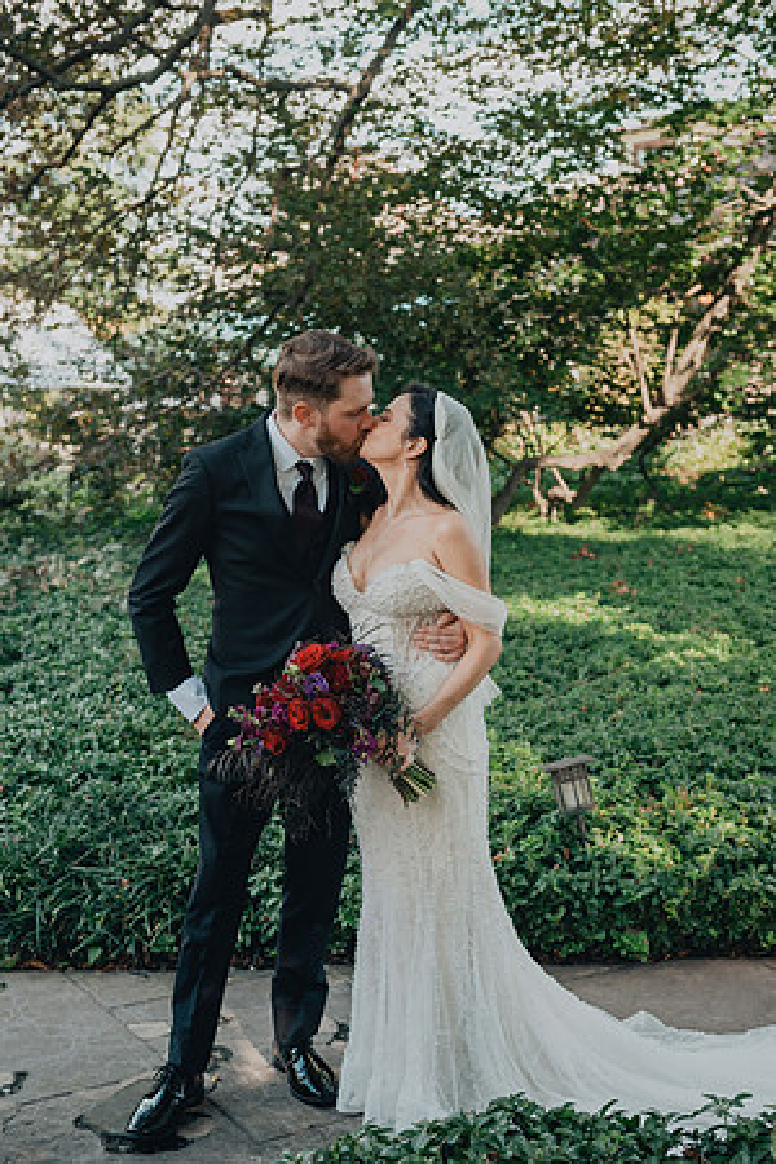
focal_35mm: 50
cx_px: 388
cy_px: 582
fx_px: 1617
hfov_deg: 27.0
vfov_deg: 39.6
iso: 400
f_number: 4
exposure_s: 1/320
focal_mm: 50
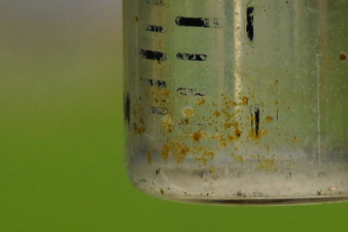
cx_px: 240
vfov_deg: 4.1
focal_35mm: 332
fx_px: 3212
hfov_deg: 6.2
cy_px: -9
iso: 100
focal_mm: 75
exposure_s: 1/160
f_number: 6.3
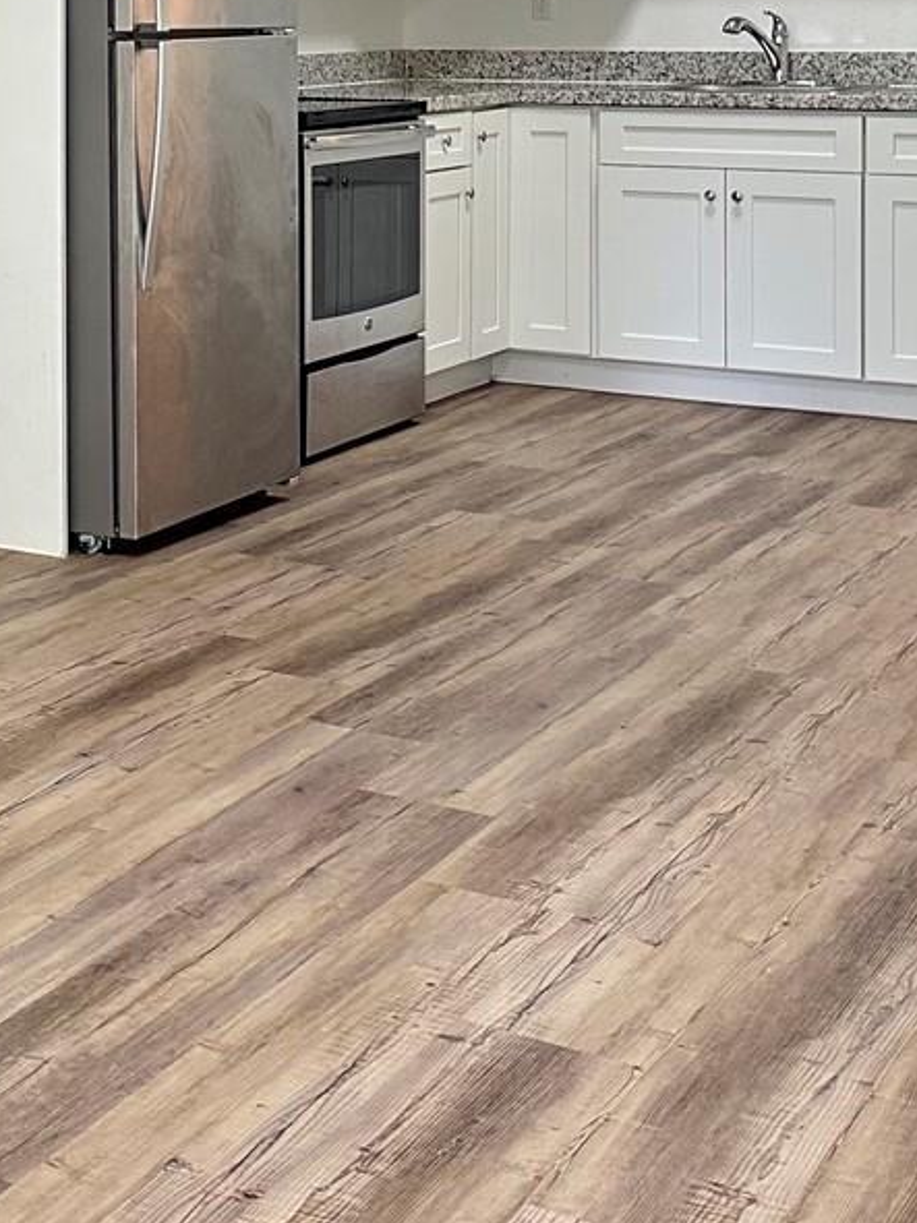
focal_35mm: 65
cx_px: 108
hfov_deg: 22.1
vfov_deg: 28.6
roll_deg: +0.3
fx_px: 2297
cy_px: 118
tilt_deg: -2.5
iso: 200
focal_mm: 6.86
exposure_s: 1/60
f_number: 1.78
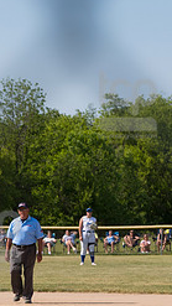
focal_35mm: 223
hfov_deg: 5.4
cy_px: 237
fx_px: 1807
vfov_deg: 9.6
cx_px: -8
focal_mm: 78
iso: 250
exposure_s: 1/1600
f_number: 5.6
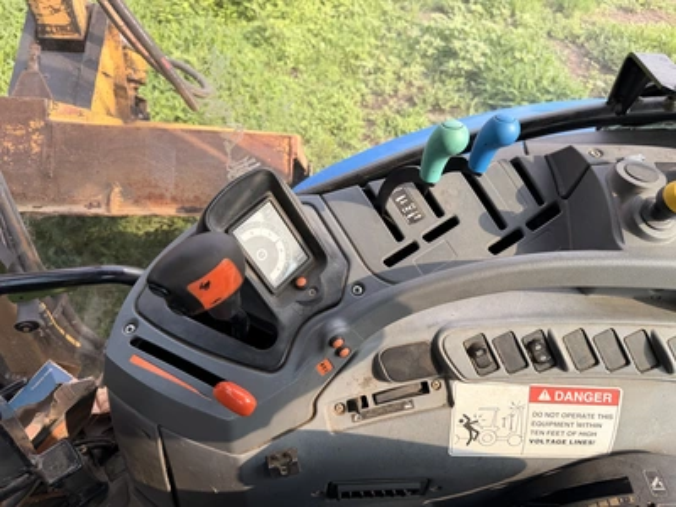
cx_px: 338
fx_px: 469
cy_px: 254
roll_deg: -3.4
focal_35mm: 24
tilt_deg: -43.4
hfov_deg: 71.6
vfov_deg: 56.8
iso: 80
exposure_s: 1/909
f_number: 1.78
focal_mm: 6.76
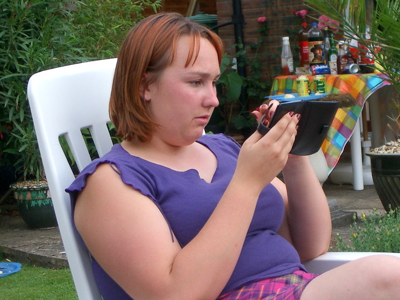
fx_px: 1456
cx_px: 204
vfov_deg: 11.8
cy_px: 130
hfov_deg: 15.6
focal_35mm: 126
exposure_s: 1/60
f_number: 4.8
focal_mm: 17.4
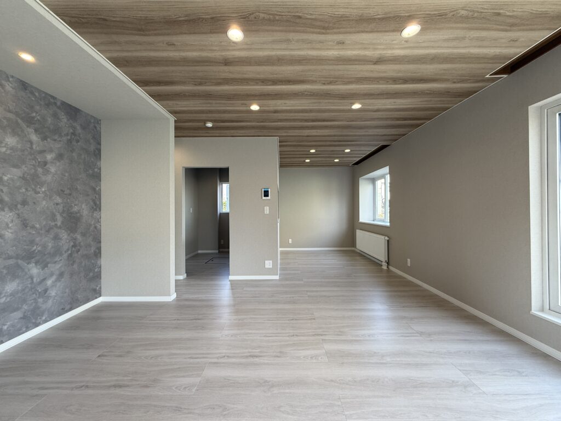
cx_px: 280
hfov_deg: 102.1
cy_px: 210
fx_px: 227
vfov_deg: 85.7
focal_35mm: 14
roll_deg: +0.1
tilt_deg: -1.2
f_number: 2.2
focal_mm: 2.22
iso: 80
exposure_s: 1/100
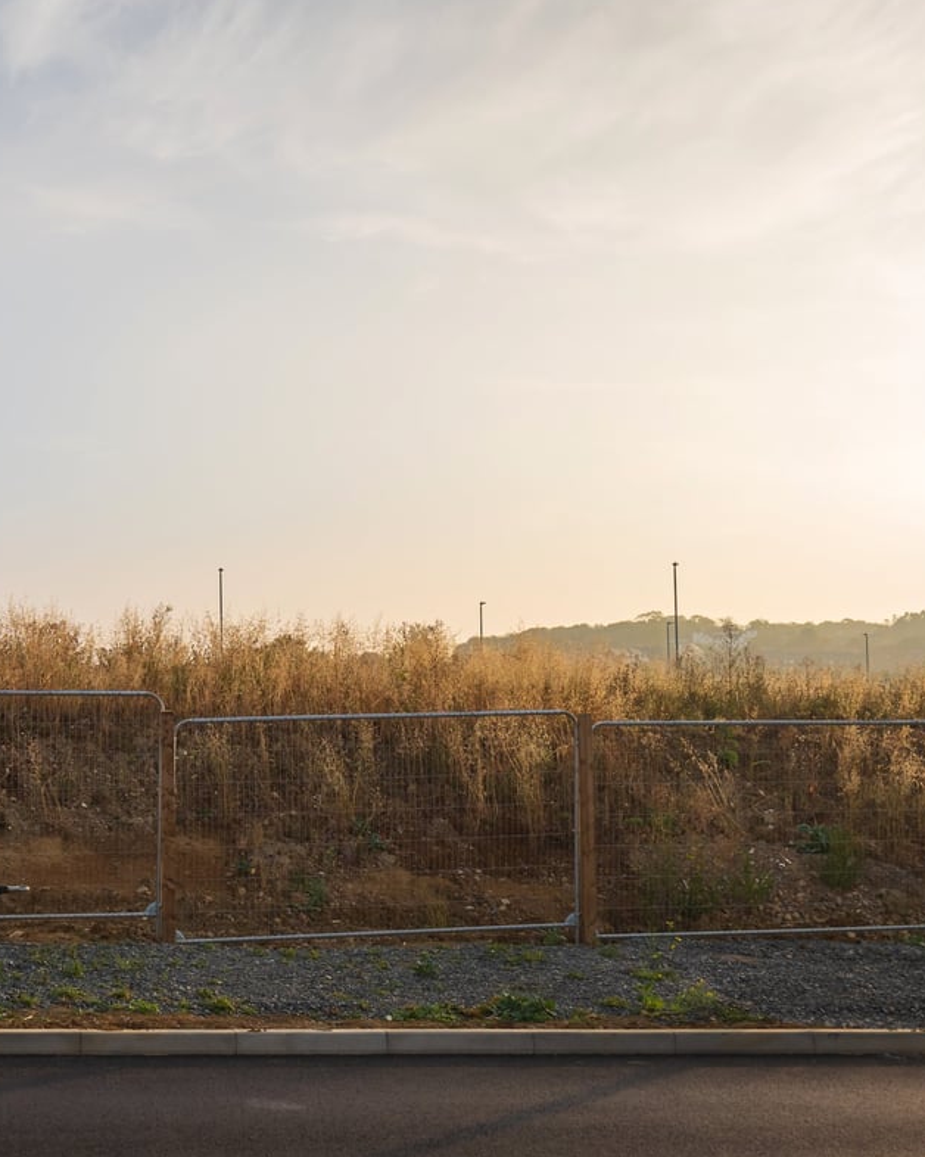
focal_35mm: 43
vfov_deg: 42.9
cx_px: 156
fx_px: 1471
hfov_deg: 33.6
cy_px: 571
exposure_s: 1/2000
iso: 400
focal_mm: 30
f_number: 5.6
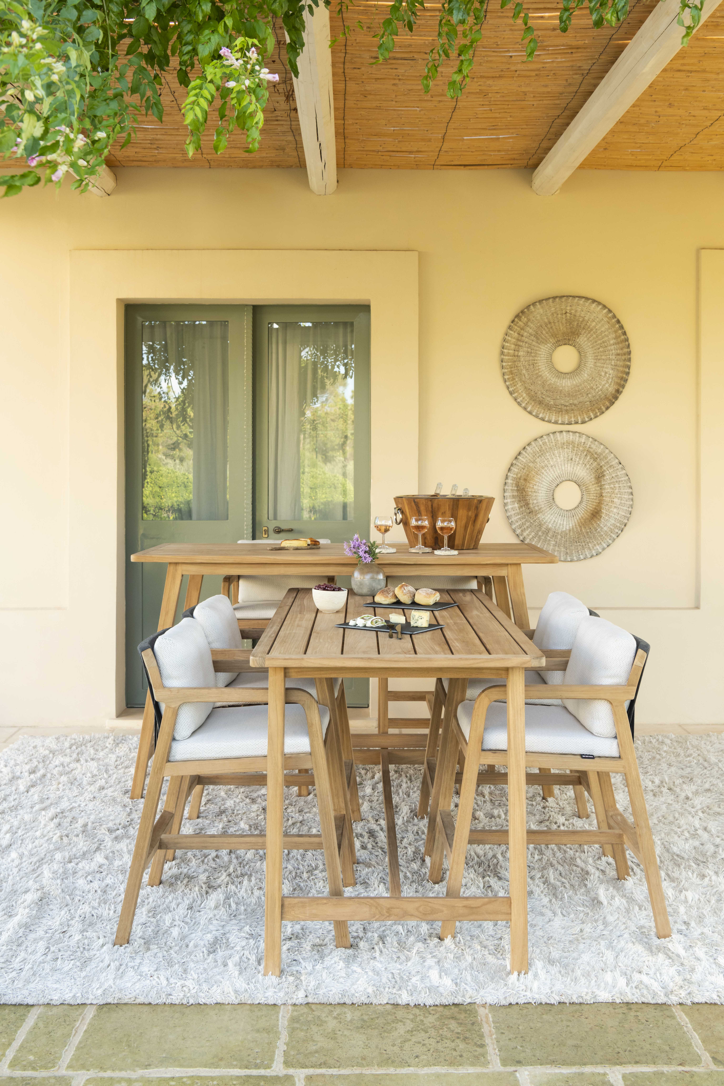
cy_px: 543
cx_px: 362
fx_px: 1146
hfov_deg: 35.1
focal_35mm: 38
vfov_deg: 50.7
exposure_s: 1/125
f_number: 8
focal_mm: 38
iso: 400
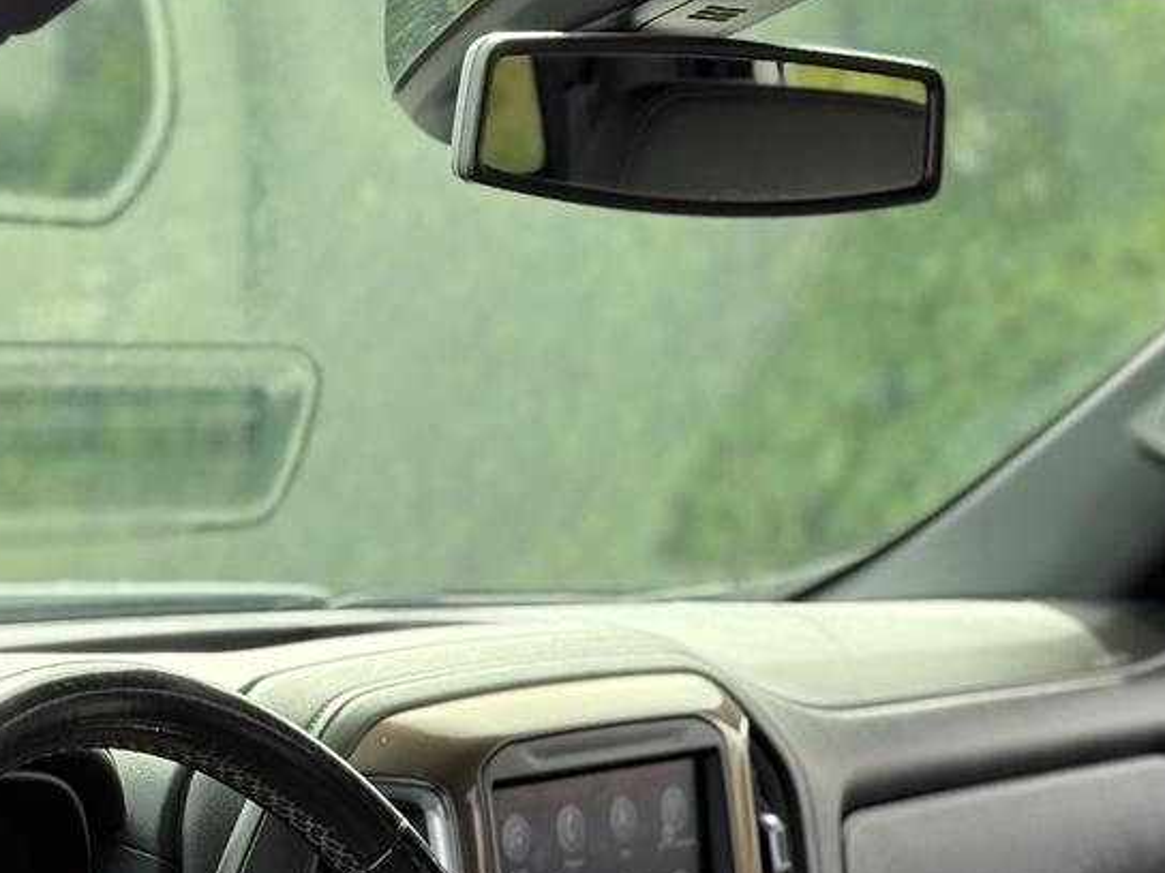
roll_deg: -2.0
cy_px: 1006
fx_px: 3803
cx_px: 240
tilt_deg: -9.7
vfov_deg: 12.8
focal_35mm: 113
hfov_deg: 17.3
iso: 100
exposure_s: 1/447
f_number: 1.78
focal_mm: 6.76
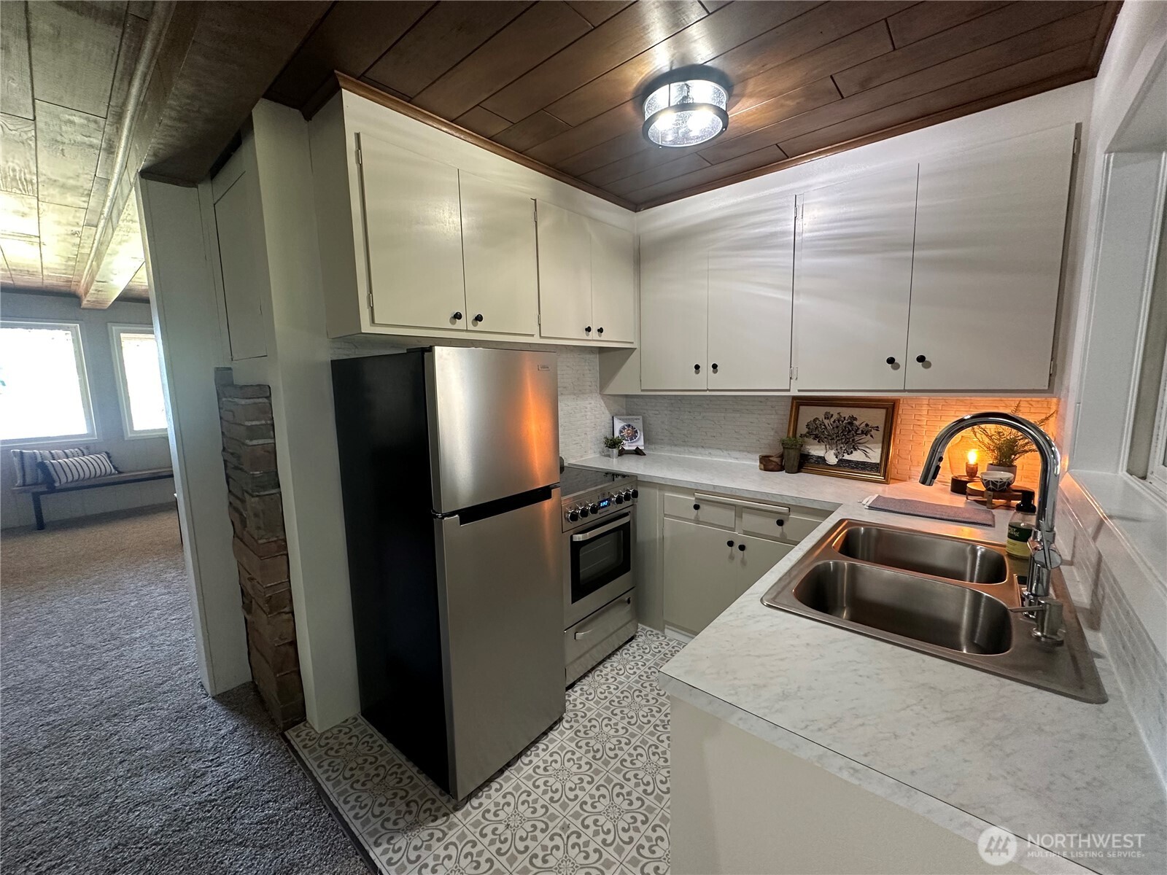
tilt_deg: -7.7
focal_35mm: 14
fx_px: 472
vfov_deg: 85.7
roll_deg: +1.4
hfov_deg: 102.1
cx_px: 584
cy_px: 438
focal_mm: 2.22
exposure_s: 1/60
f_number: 2.2
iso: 250
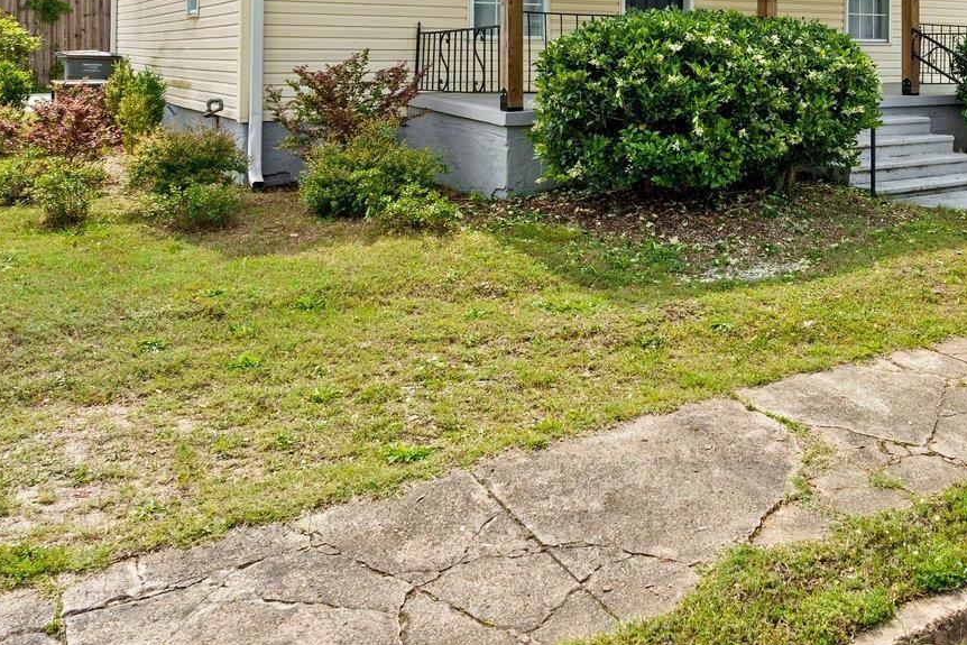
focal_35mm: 38
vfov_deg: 33.0
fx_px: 1021
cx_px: 712
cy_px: 50
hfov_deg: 48.9
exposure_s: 1/125
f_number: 9
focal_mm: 16
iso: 250
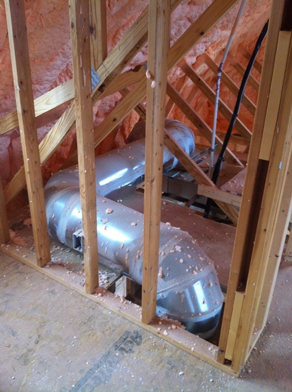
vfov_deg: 52.7
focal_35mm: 35
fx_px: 395
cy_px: 196
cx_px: 146
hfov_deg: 40.6
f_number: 2.8
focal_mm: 3.85
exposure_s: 1/15
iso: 80
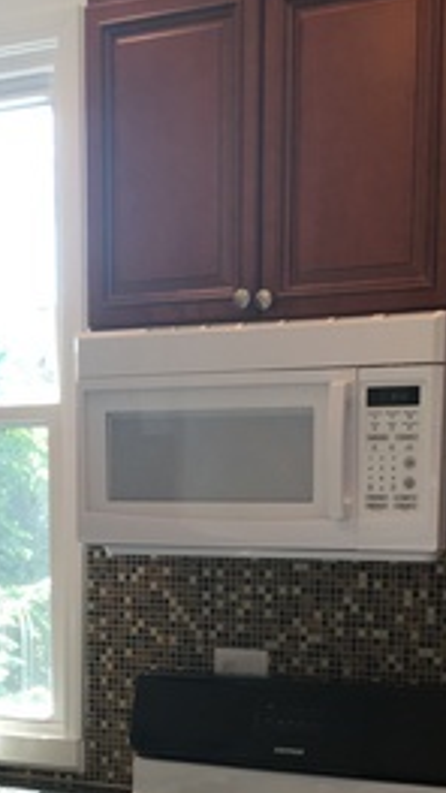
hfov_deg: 15.0
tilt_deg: -9.6
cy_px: 813
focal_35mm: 80
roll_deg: +0.1
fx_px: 1681
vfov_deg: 25.1
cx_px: 108
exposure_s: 1/60
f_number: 2.2
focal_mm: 4.15
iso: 32
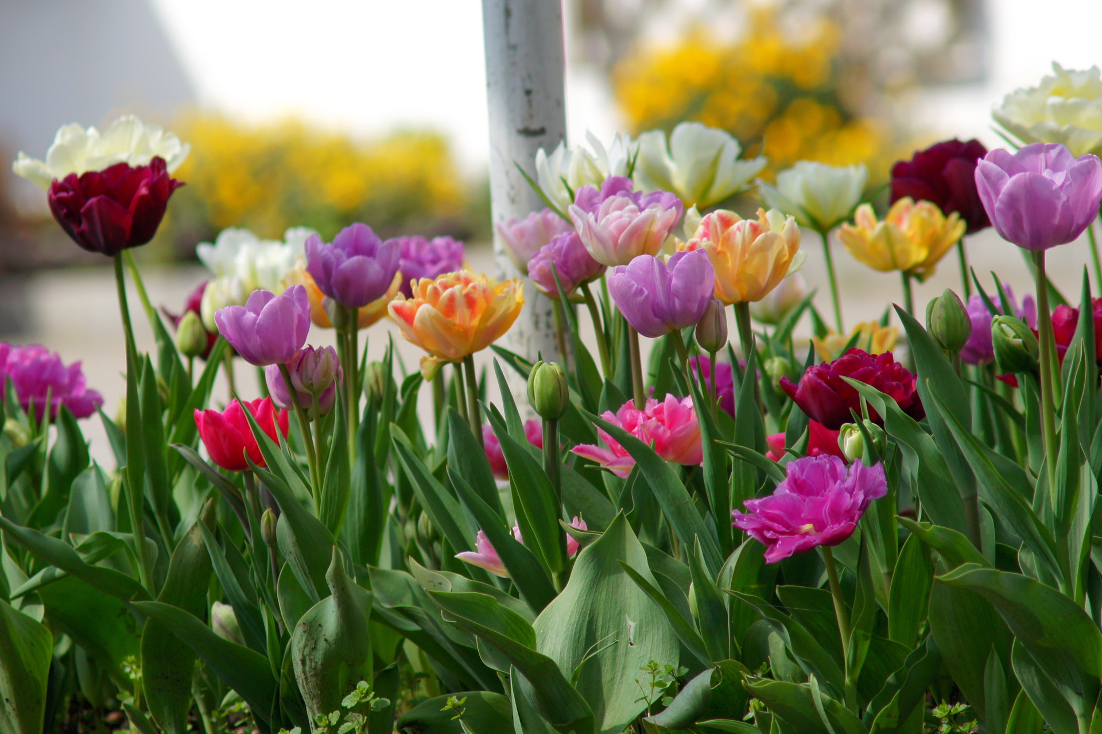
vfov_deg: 4.4
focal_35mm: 315
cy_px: 367
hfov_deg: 6.5
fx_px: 9637
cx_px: 551
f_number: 5.6
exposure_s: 1/800
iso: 200
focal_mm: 210
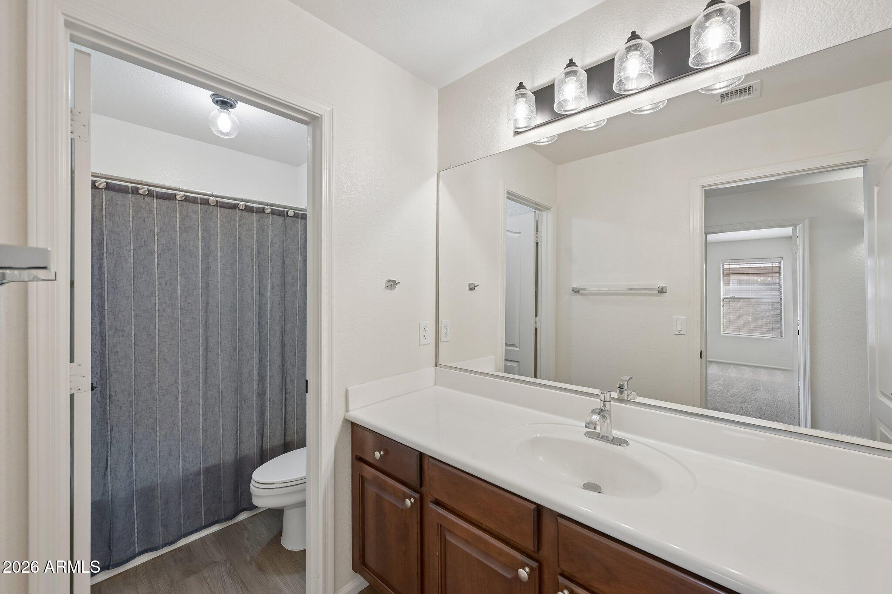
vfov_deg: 81.2
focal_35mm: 14
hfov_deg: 104.3
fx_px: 347
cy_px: 297
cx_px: 446
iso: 250
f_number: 8
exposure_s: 1/13
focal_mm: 14
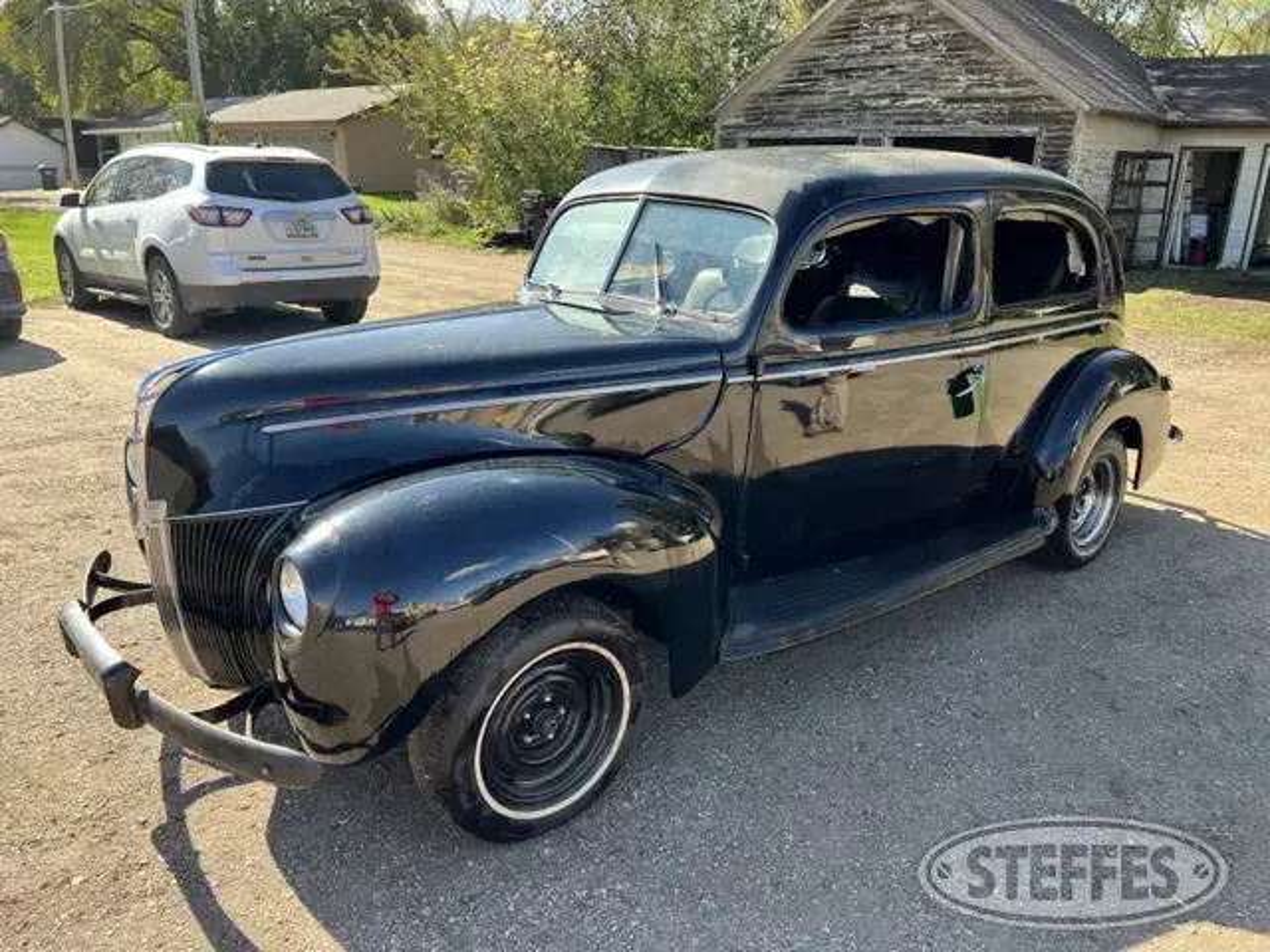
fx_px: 954
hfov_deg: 67.3
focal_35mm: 26
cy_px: 476
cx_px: 635
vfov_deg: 53.1
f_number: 1.5
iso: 50
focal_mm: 5.7
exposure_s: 1/628
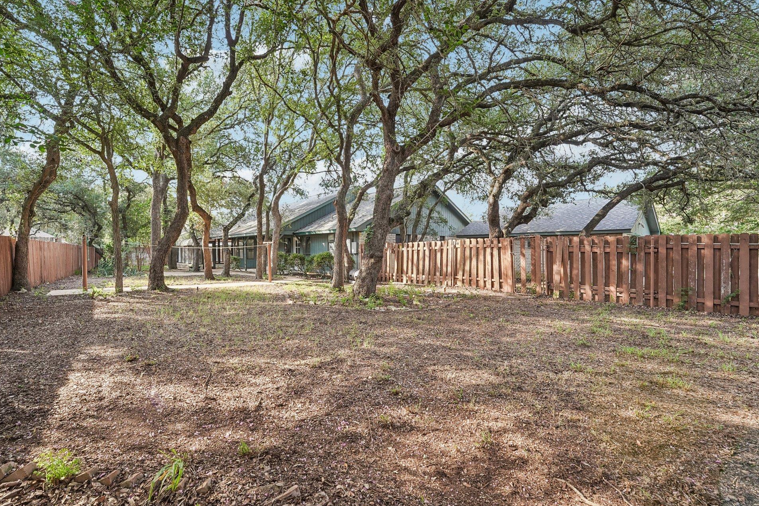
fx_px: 316
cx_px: 363
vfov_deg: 77.3
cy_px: 248
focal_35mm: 15
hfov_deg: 100.3
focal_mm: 14
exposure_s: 1/50
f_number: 8
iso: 400
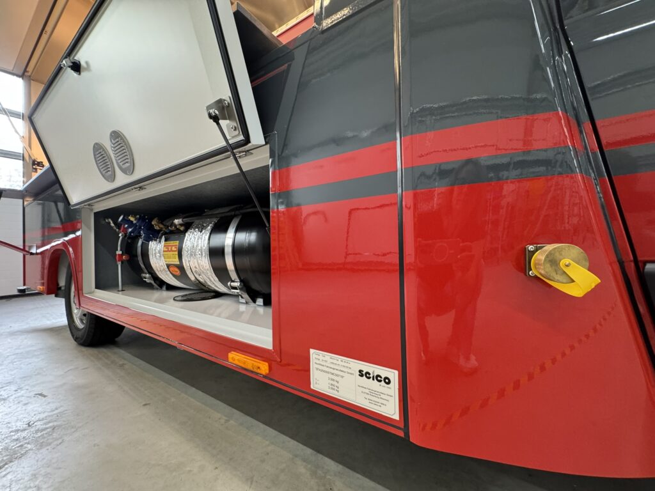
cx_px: 328
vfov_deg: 85.7
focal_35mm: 14
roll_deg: +2.8
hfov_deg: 102.1
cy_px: 246
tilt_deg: +1.1
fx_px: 265
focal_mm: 2.22
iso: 250
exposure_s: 1/50
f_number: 2.2
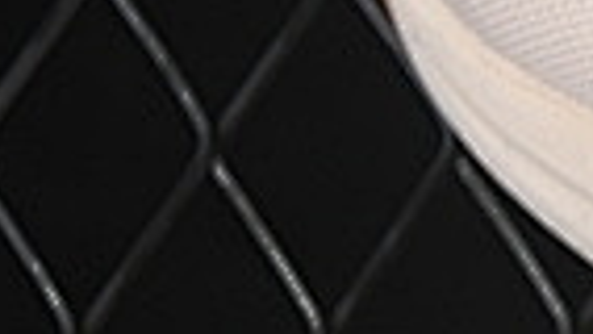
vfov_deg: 2.0
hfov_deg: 3.5
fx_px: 9422
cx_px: 2096
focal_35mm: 599
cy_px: 455
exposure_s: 1/80
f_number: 7.1
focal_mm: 50
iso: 160
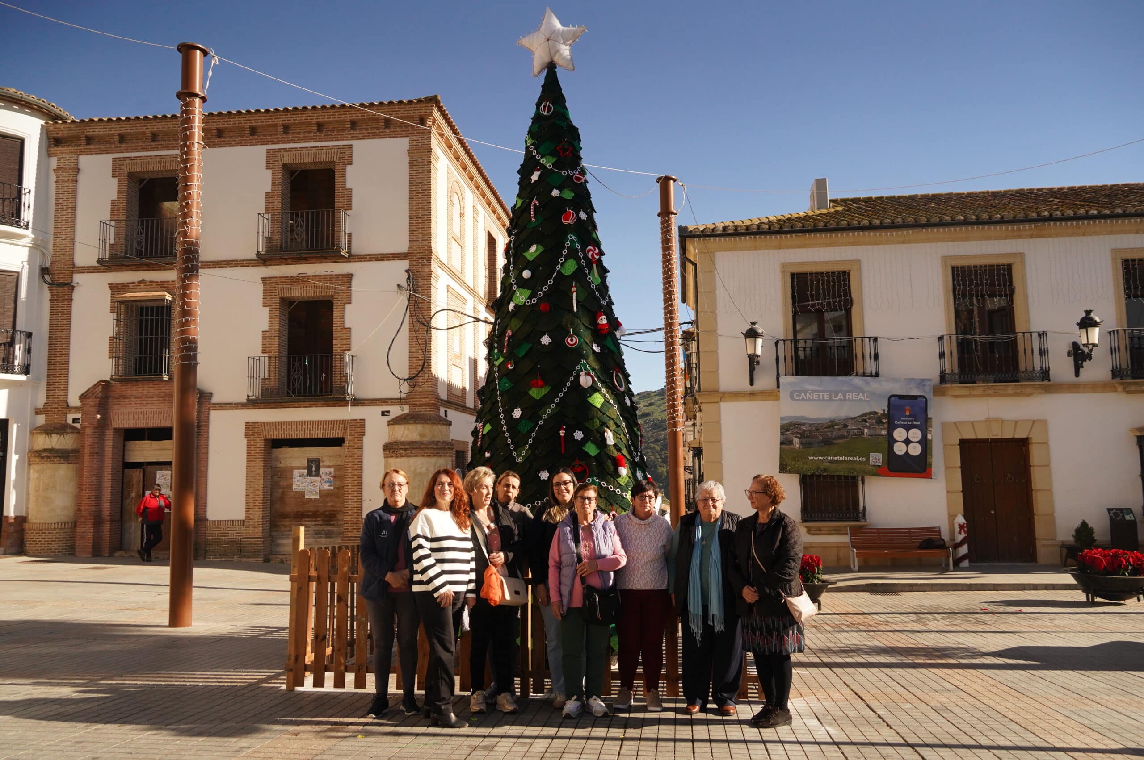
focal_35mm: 27
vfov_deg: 47.8
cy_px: 380
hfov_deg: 67.4
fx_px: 857
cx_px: 572
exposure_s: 1/8000
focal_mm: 27
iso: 2000
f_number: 5
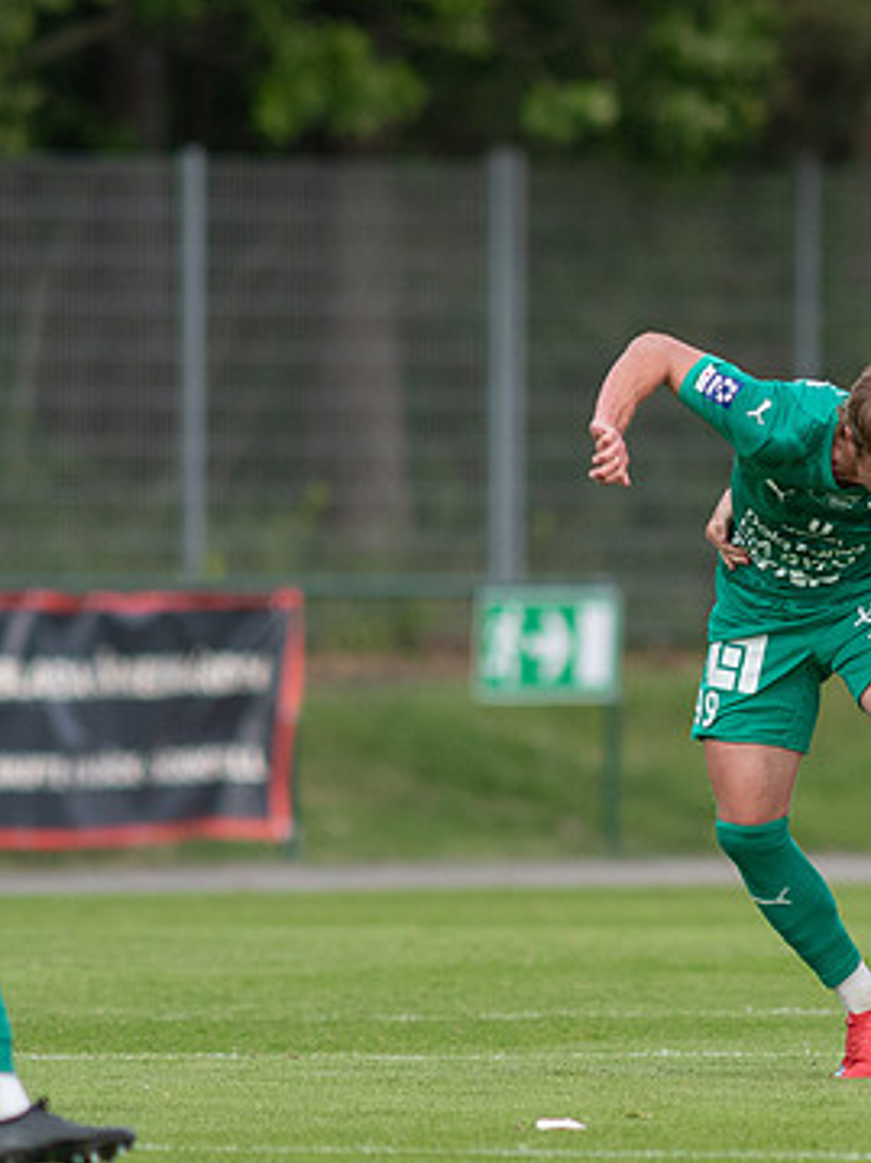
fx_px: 33502
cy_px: 582
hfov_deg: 1.5
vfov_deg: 2.0
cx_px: 1108
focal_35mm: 998
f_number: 3.2
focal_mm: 300
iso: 500
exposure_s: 1/1600
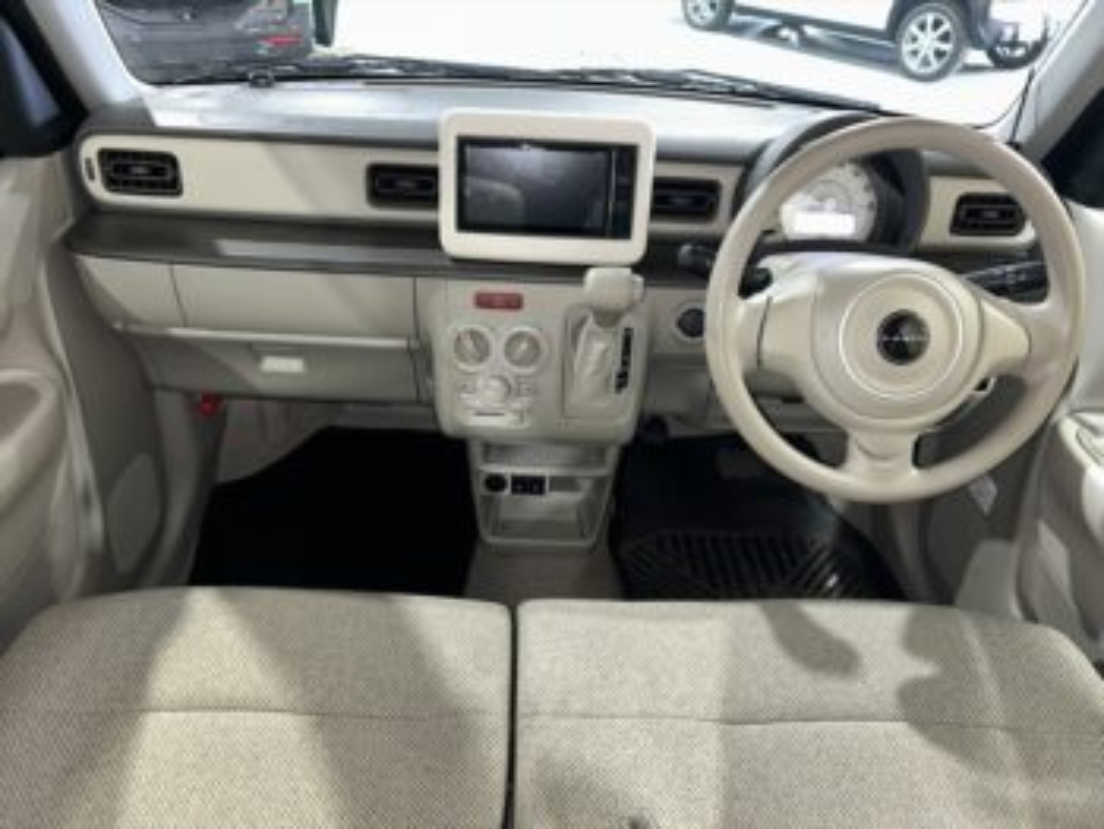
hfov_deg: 67.3
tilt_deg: -31.9
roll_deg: -3.6
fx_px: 830
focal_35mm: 26
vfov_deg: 53.1
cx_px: 552
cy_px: 414
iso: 80
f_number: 1.5
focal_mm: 5.7
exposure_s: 1/12
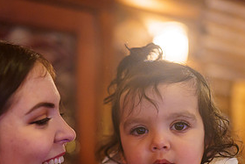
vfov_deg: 18.3
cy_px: 152
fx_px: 497
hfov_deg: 27.6
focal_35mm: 73
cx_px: 98
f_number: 1.4
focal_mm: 35
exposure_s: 1/250
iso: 1600
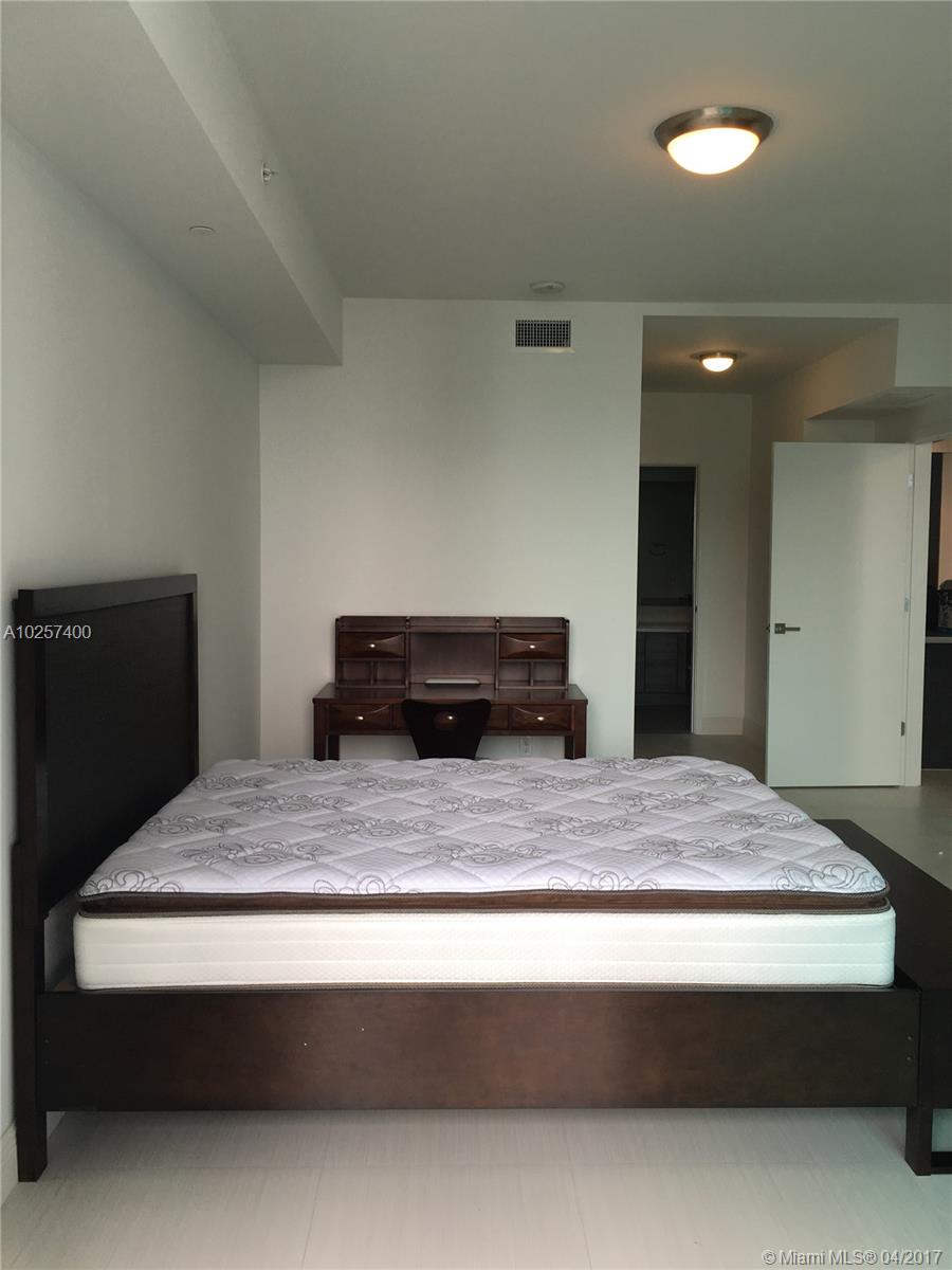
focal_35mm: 29
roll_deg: -0.9
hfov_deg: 48.2
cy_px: 635
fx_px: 1063
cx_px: 476
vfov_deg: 61.7
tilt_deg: -2.6
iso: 25
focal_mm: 4.15
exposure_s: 1/60
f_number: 2.2
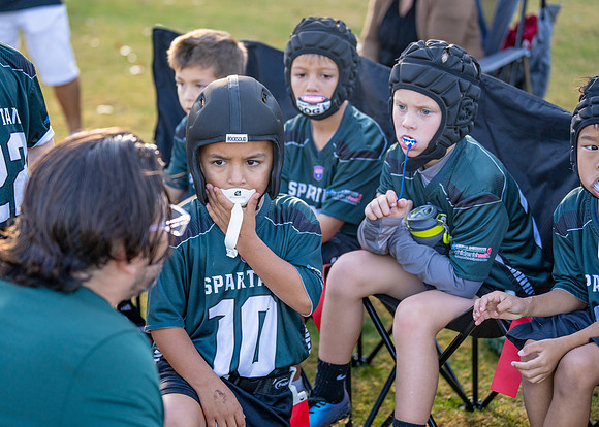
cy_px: 216
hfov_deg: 25.2
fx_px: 1338
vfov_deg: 18.1
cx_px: 259
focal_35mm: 79
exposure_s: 1/1000
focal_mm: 70
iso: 250
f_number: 2.8
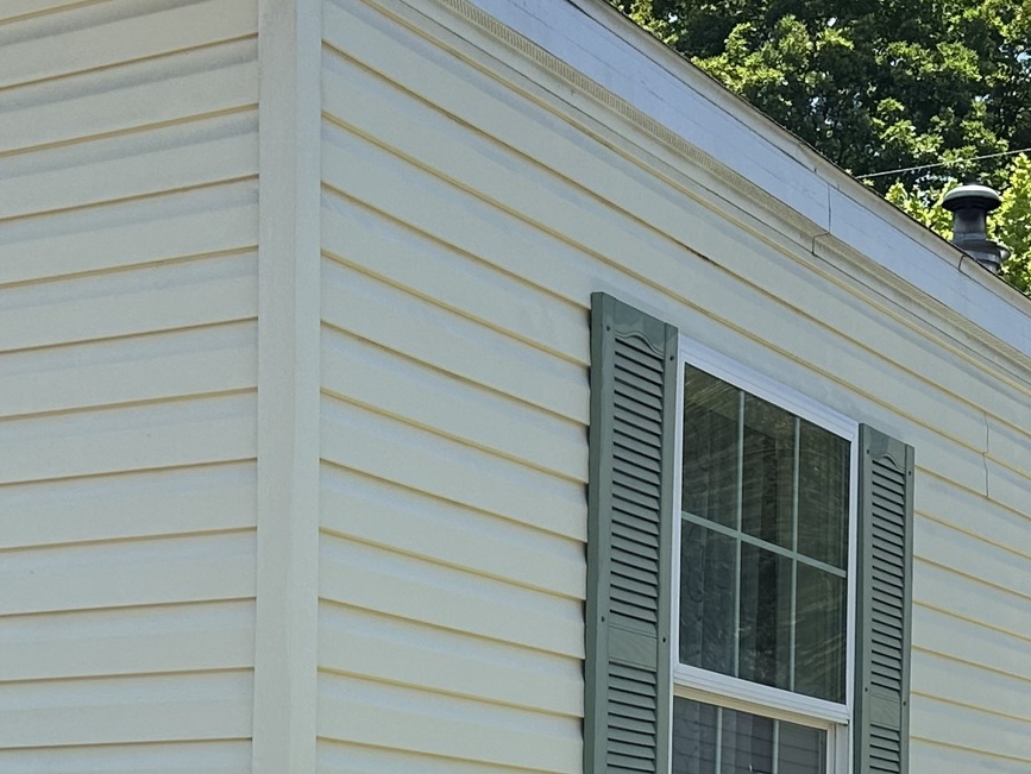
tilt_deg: +2.0
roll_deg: -0.4
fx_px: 2533
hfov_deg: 23.0
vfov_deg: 16.7
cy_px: 907
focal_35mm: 85
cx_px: 616
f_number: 1.78
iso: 80
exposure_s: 1/2591
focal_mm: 6.86
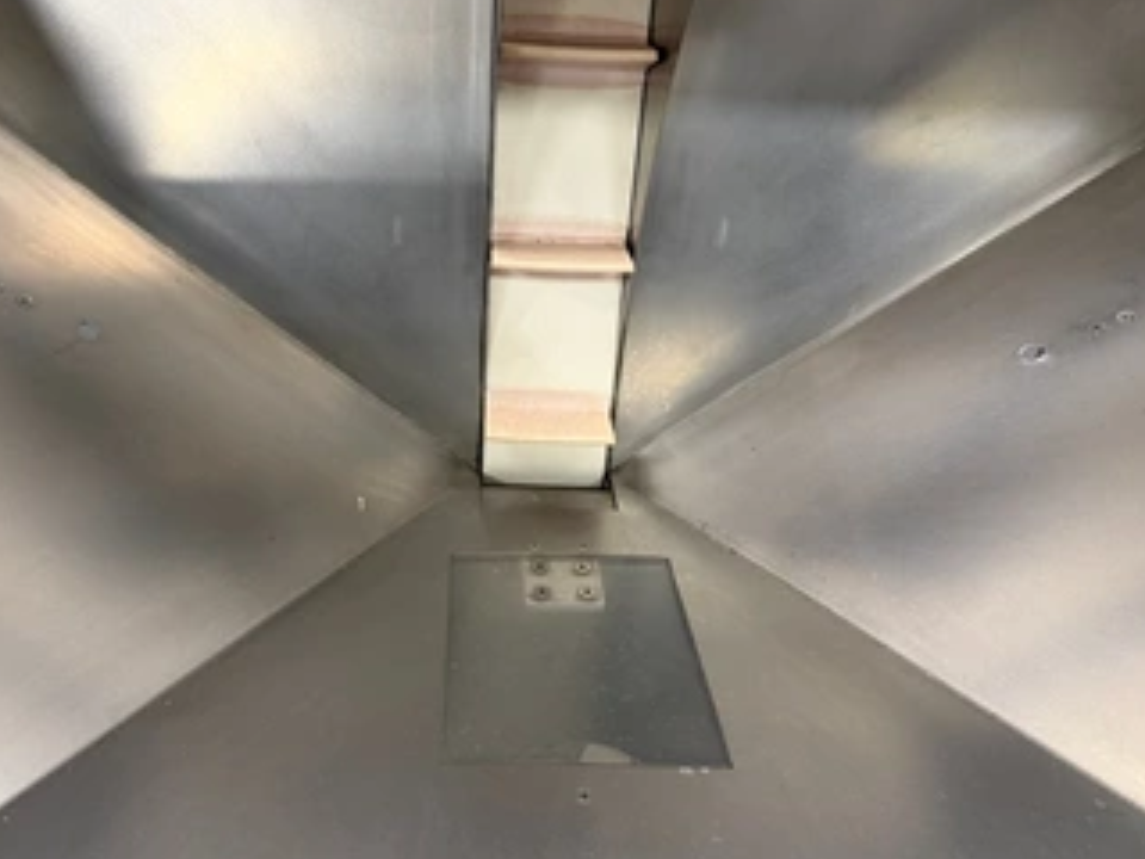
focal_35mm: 30
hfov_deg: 59.8
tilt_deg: -52.0
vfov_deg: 46.7
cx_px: 505
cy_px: 480
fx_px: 992
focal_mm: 6.76
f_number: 1.78
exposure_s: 1/60
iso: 250
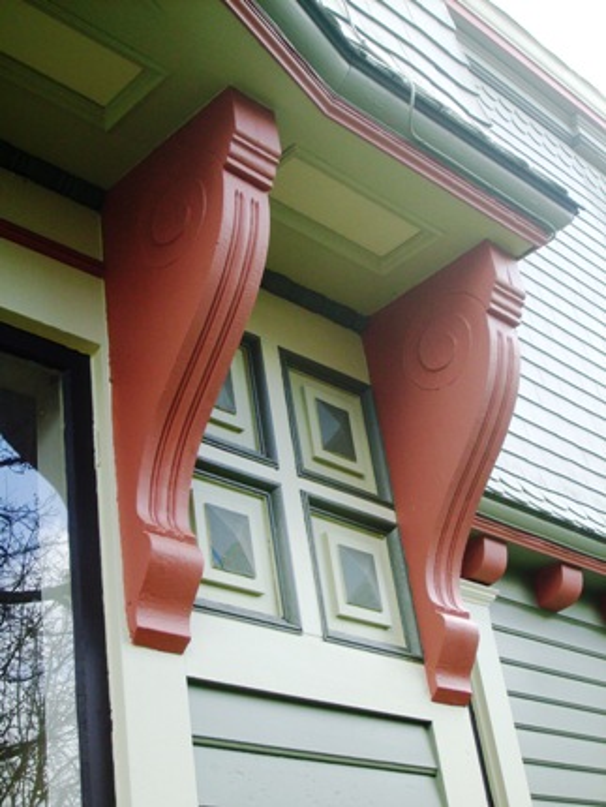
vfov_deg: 36.8
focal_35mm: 52
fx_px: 1213
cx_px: 303
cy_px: 404
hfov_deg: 28.1
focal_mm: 8.7
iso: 80
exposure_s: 1/125
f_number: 3.3
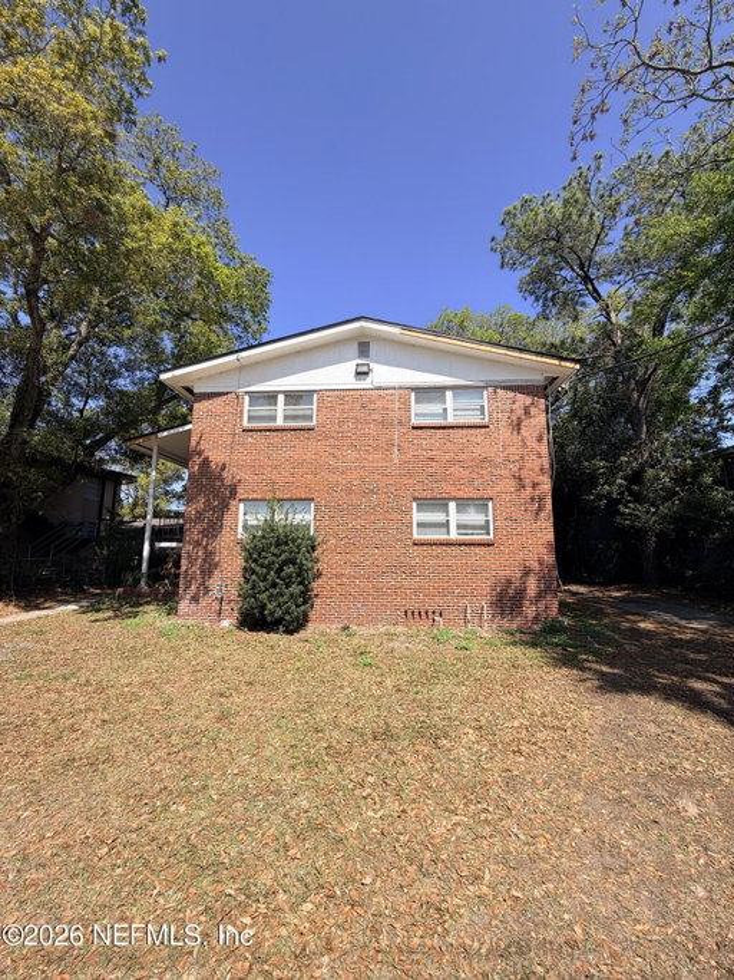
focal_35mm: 14
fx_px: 396
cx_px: 367
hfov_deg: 85.7
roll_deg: -1.5
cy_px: 490
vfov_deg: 102.1
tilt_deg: +9.9
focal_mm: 2.22
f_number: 2.2
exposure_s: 1/770
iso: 32
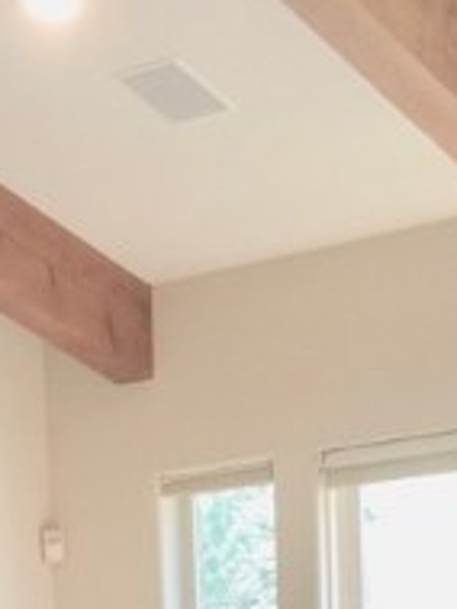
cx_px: -16
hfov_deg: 12.4
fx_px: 2075
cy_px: 1041
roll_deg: +2.0
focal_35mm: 118
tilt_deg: -7.3
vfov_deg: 14.9
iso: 40
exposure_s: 1/30
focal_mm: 4.15
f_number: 2.2
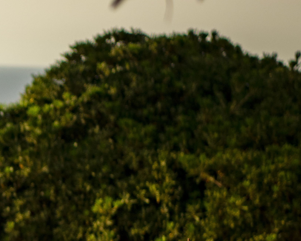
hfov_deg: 5.8
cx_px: -361
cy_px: 357
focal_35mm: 323
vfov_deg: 4.8
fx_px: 2878
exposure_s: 1/1600
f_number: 3.2
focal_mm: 70
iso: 200
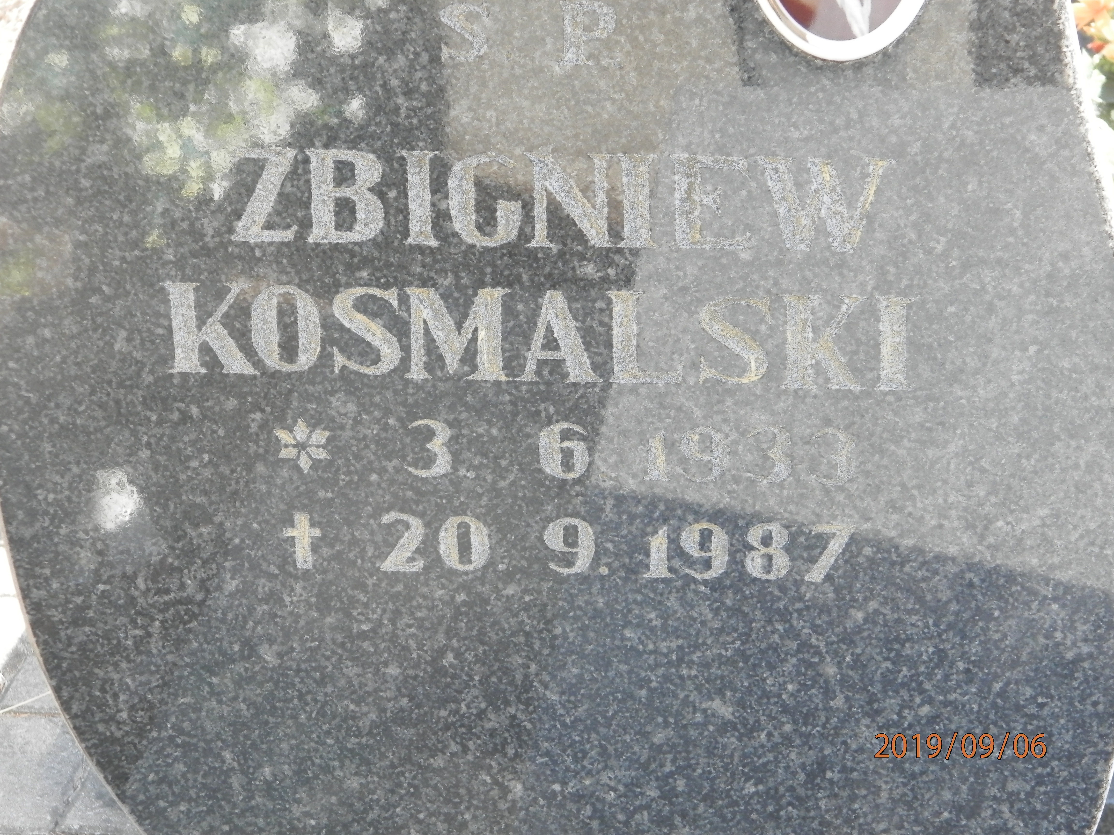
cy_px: 418
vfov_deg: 14.0
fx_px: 3411
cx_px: 557
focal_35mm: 106
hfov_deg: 18.5
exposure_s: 1/80
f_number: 4.5
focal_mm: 19
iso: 200
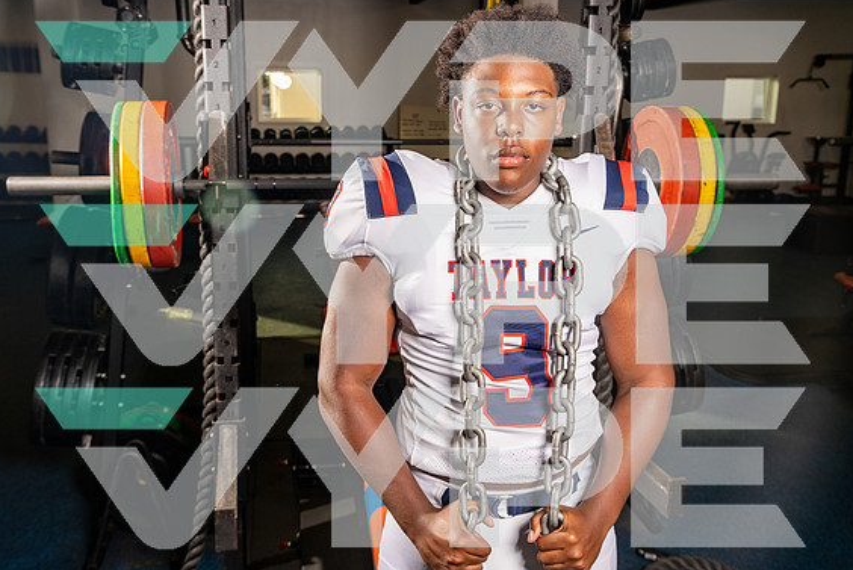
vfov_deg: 36.0
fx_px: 877
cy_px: 285
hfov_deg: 51.9
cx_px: 425
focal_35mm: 37
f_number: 5.6
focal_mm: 36
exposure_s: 1/500
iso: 320
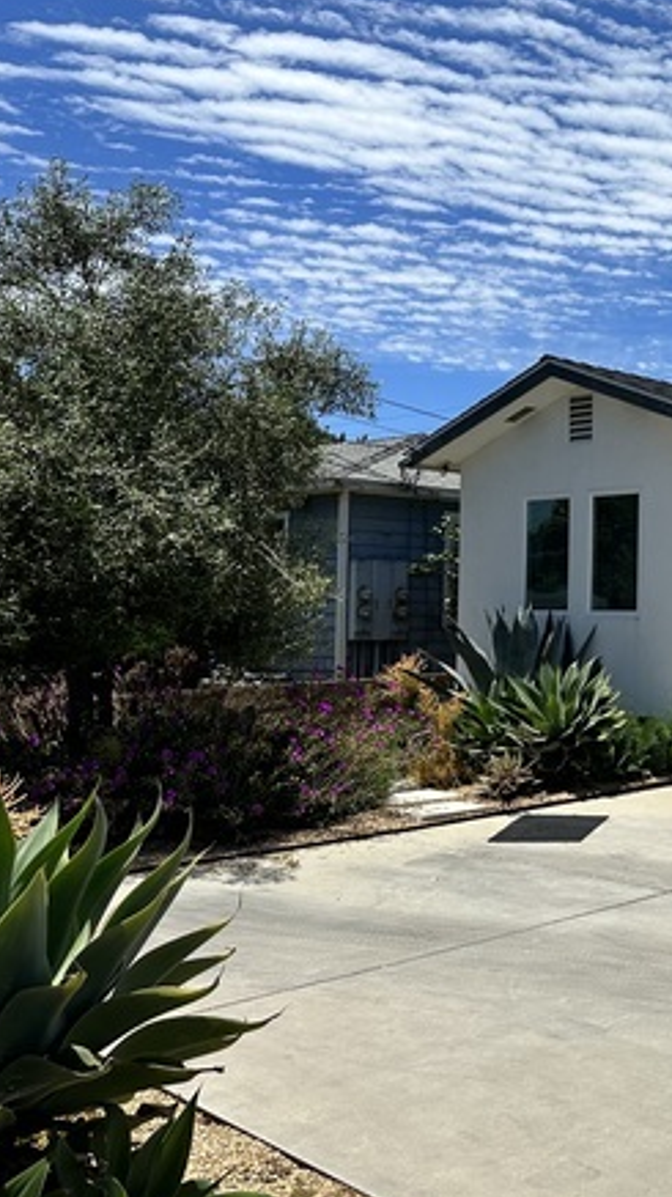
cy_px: 560
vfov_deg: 50.5
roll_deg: -0.4
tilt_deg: +2.0
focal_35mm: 40
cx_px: 827
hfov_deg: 26.1
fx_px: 1268
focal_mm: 6.86
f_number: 1.78
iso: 80
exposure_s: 1/7576
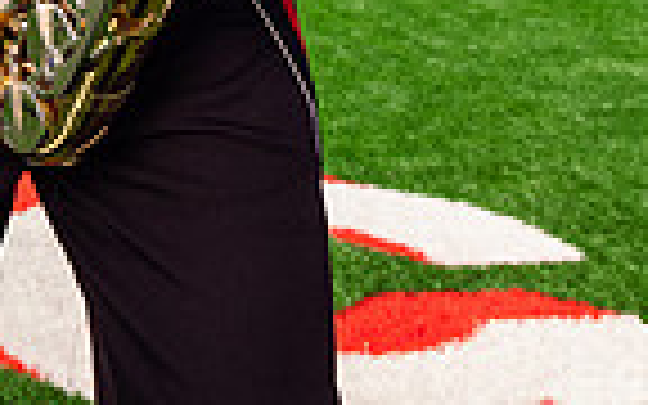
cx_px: 99
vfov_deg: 11.9
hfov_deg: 23.6
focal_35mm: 86
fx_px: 1519
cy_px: -598
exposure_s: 1/200
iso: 64
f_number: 7.1
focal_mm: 27
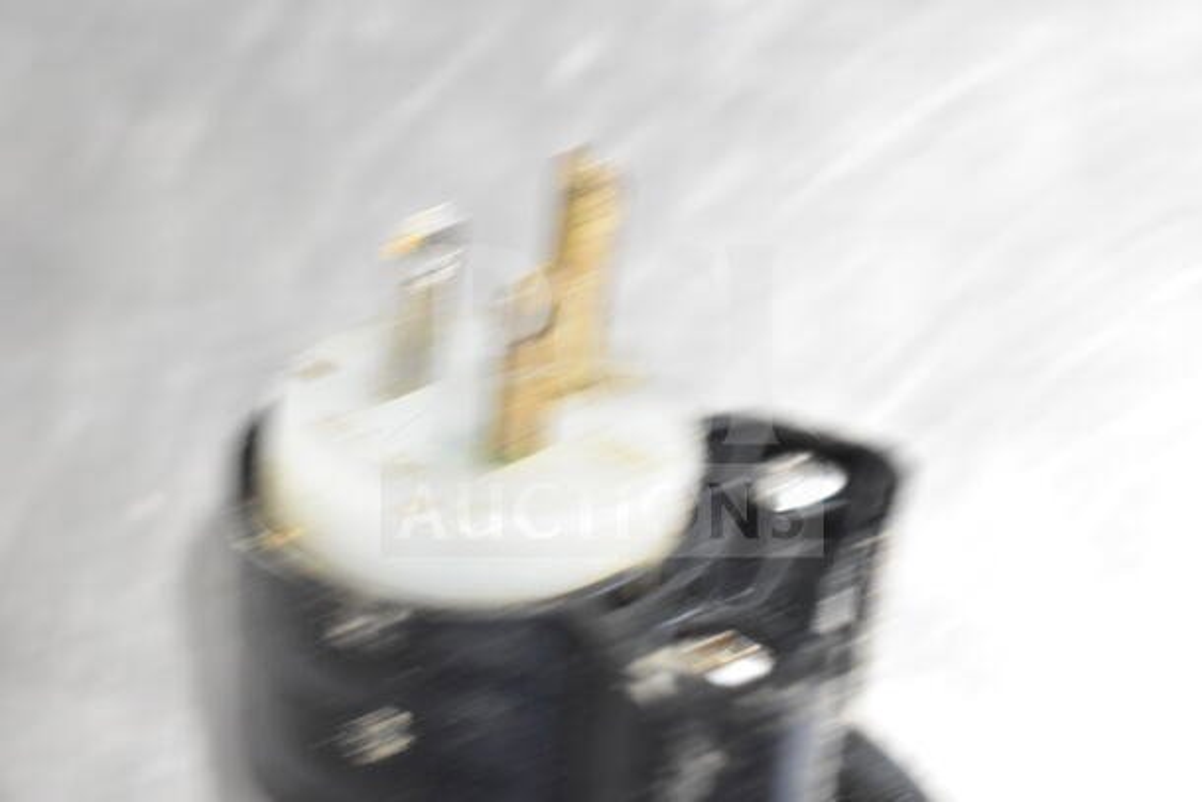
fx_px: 2404
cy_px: 401
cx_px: 601
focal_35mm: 72
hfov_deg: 28.1
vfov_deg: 18.9
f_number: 5.3
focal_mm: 48
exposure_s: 1/80
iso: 1600
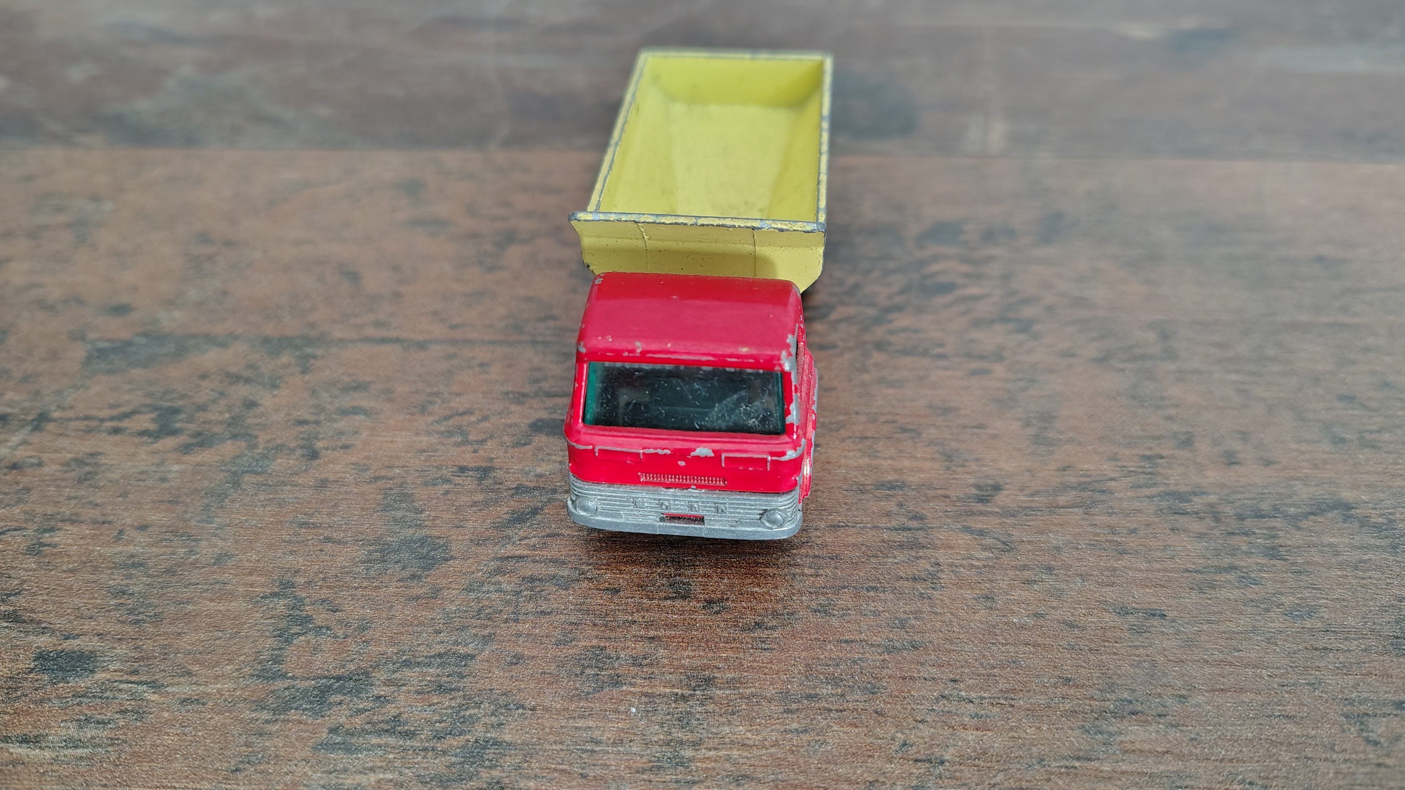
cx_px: 697
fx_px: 1006
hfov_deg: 69.9
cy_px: 366
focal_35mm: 27
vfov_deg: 42.9
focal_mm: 5.56
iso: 808
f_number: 1.8
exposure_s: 1/50
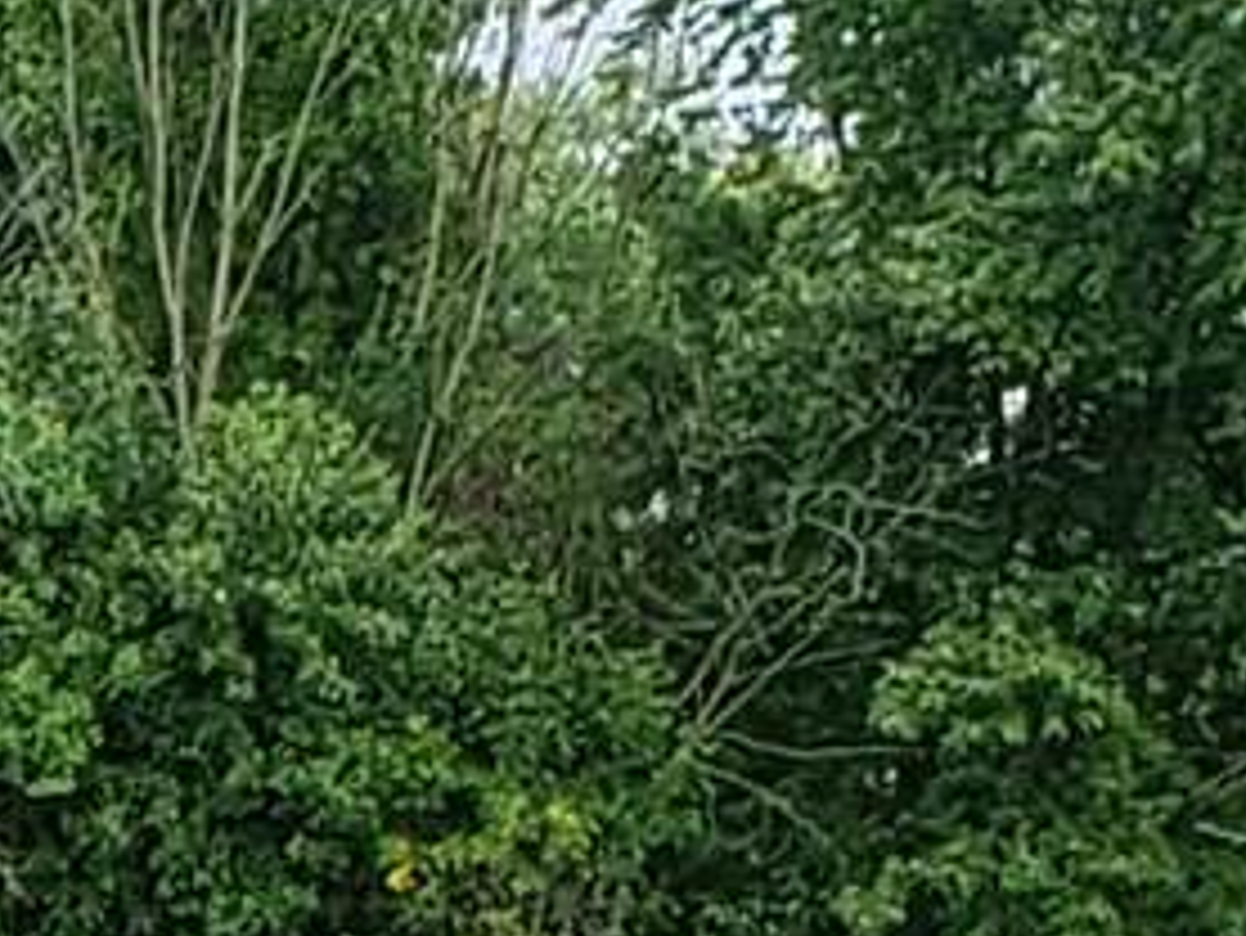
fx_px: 4321
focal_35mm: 120
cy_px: 2043
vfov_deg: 10.9
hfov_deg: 14.9
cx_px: -796
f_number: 2.4
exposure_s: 1/404
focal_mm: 4.3
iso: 50
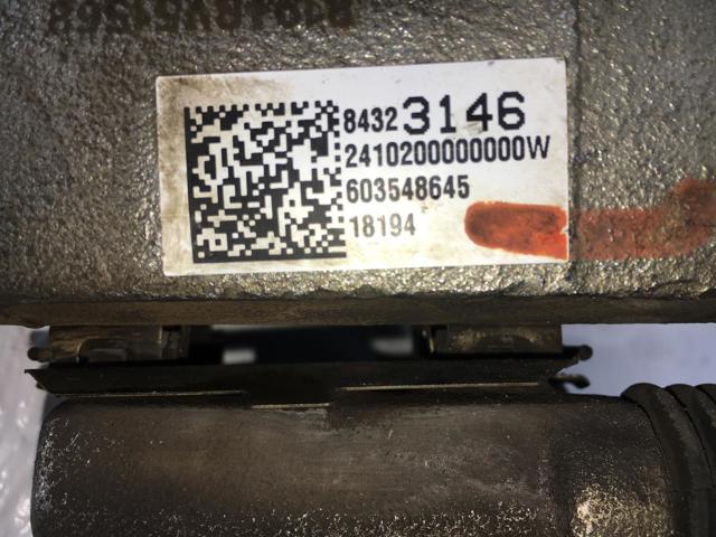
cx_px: 358
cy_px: 268
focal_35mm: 29
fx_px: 600
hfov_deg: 61.7
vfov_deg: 48.2
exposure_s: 1/541
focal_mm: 4.15
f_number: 2.2
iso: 25
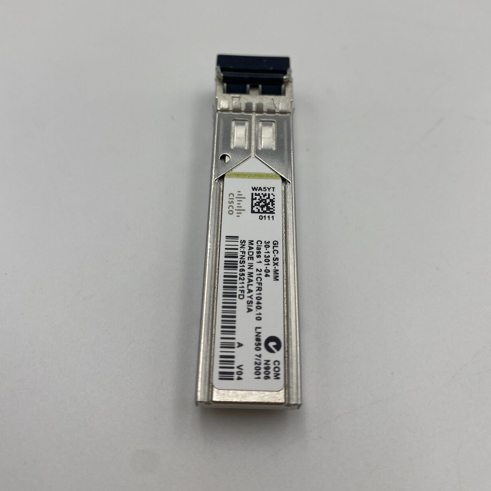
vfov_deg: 51.8
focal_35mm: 31
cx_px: 247
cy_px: 173
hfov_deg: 52.5
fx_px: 497
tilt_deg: -52.4
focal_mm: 4.25
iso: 32
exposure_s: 1/364
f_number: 1.8
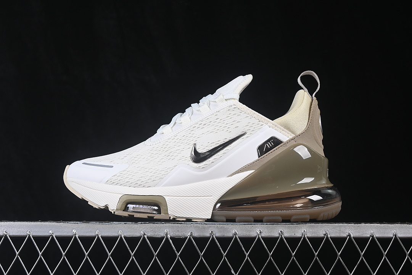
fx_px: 858
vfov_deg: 18.2
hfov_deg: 27.0
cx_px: 206
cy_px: 138
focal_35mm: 75
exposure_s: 1/80
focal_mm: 50
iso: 160
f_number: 8
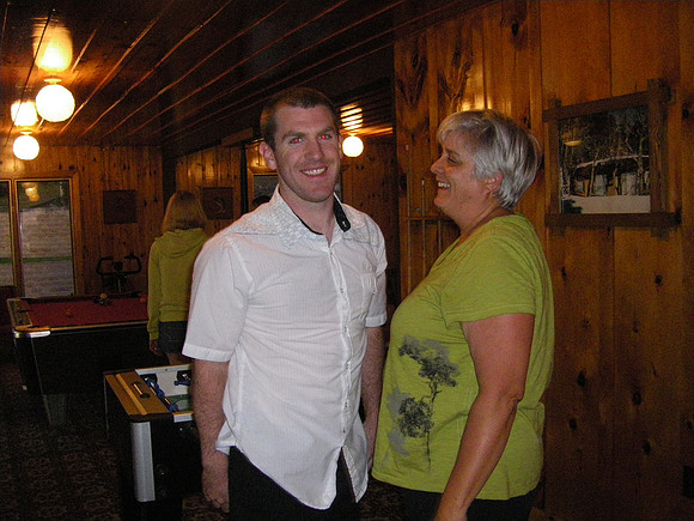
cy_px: 260
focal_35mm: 38
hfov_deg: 49.0
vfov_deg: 37.7
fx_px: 762
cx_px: 347
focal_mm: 6.3
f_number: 3.5
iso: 800
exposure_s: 1/50
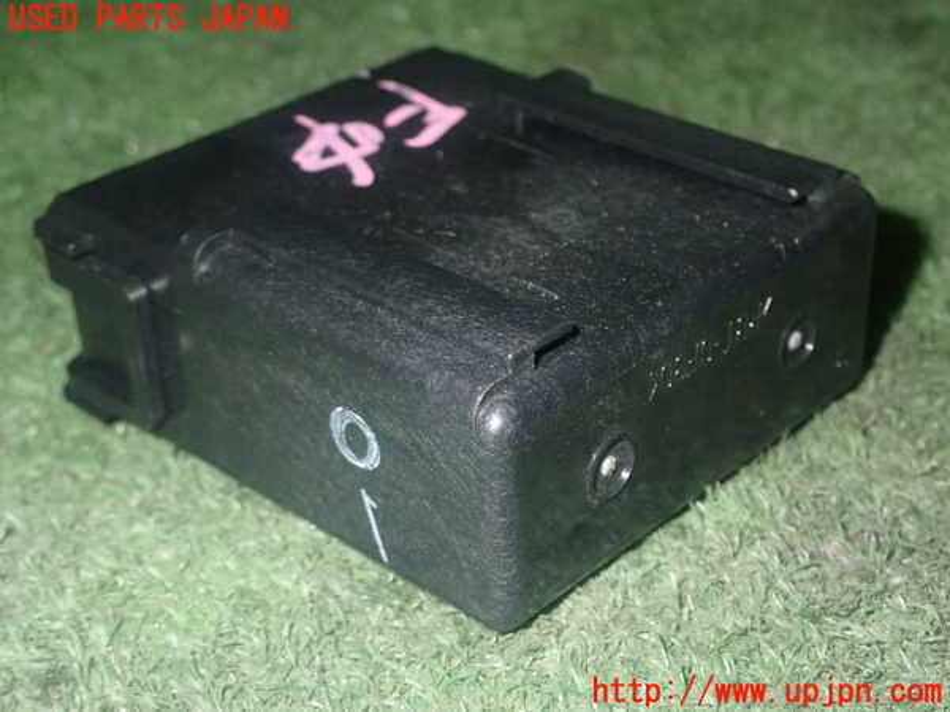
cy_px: 356
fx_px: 1702
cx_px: 475
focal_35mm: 62
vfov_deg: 23.7
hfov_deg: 31.2
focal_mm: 11.09
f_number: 10
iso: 800
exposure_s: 1/60
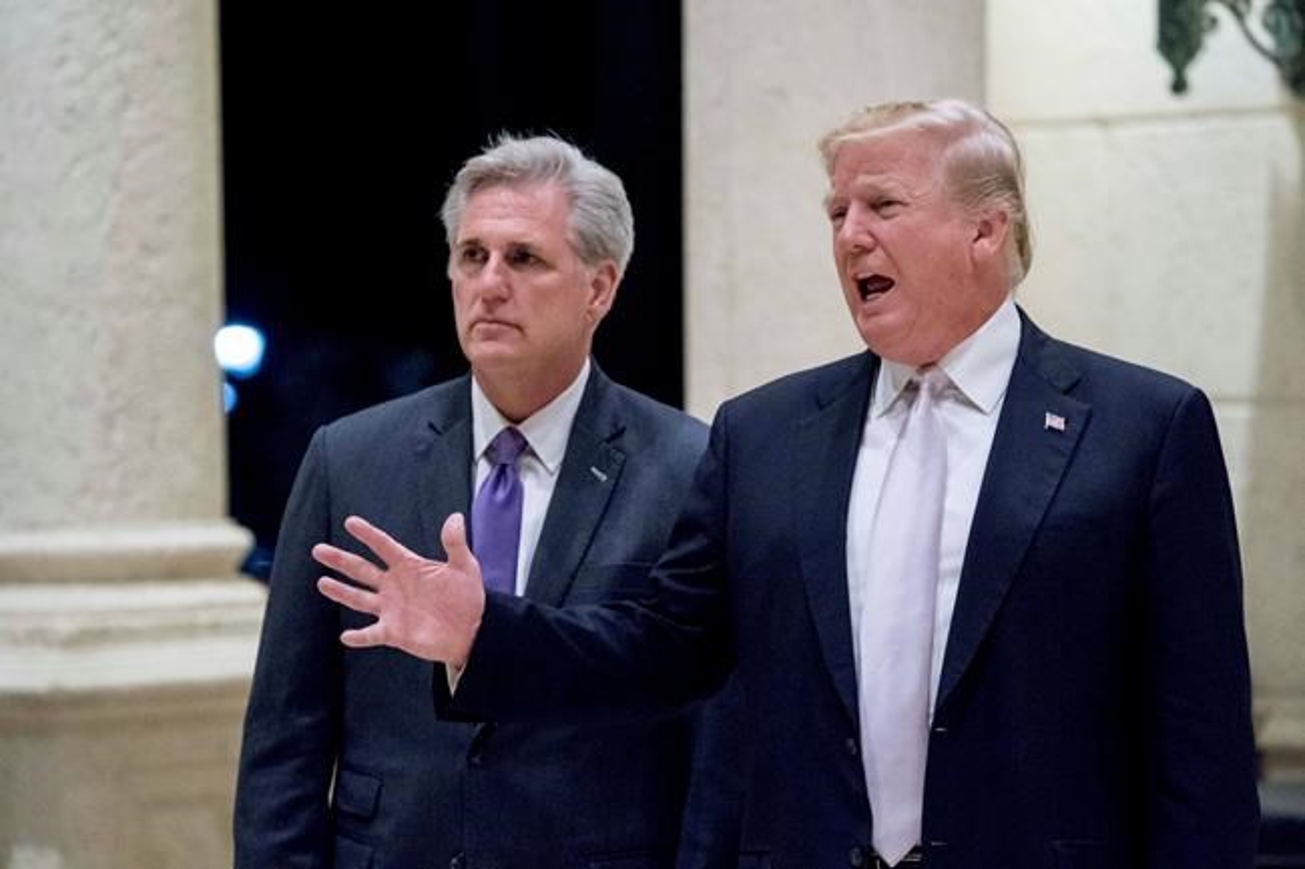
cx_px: 652
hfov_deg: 10.9
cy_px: 434
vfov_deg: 7.3
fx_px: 6849
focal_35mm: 189
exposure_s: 1/200
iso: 12800
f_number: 5.6
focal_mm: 189
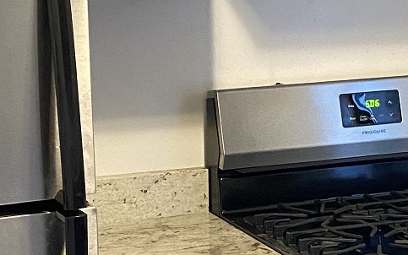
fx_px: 1279
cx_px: 238
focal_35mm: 115
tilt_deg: -10.8
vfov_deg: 11.4
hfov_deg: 18.1
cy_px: 154
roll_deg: +1.2
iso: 400
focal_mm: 4.25
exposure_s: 1/60
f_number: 1.8
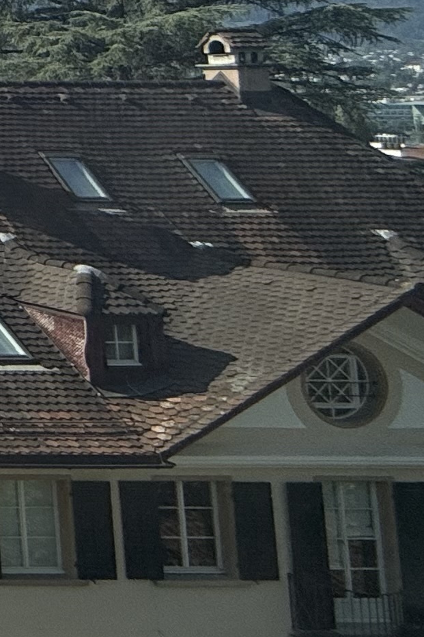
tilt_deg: +4.9
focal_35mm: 63
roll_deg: +0.2
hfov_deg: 10.8
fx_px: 1113
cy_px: -17
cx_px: -923
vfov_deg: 29.5
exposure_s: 1/2320
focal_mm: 2.22
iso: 50
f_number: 2.2
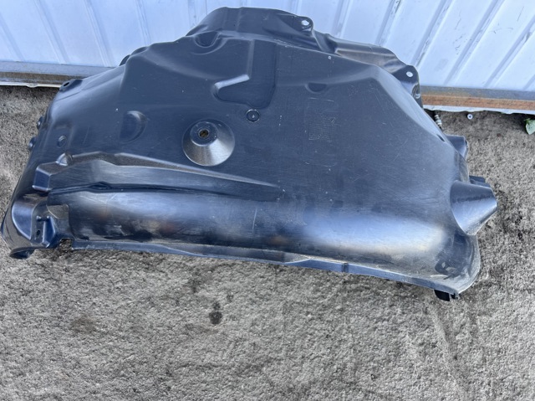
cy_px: 200
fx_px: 402
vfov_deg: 53.0
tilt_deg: -58.6
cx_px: 268
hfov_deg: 67.3
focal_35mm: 26
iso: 40
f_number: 1.5
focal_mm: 5.7
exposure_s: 1/121
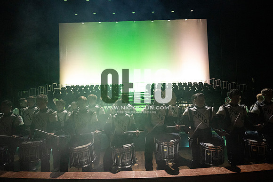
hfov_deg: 73.7
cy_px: 91
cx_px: 136
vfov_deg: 53.2
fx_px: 182
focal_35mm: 24
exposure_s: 1/500
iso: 10000
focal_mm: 24
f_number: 2.8
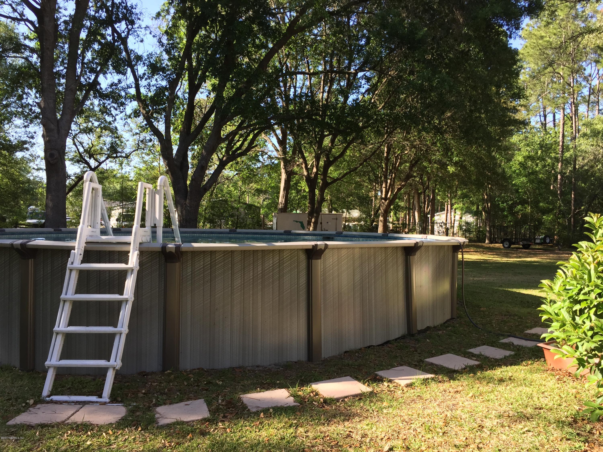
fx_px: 505
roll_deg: -1.8
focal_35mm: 29
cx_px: 302
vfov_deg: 48.2
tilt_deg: -0.7
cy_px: 226
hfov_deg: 61.7
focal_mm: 4.15
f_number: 2.2
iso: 32
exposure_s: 1/370
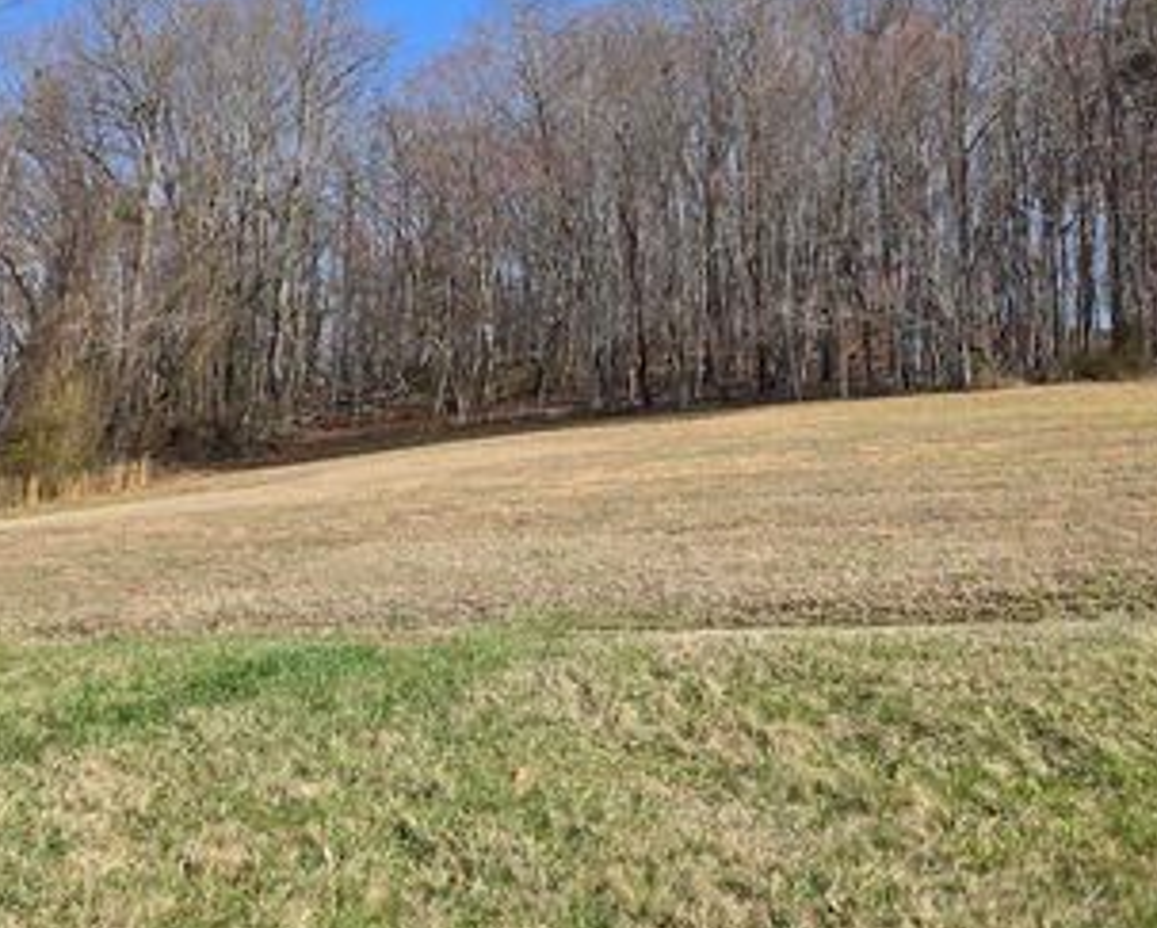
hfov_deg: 48.5
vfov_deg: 39.8
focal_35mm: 37
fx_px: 1268
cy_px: 323
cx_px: 733
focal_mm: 6.3
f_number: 1.7
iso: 80
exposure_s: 1/3608
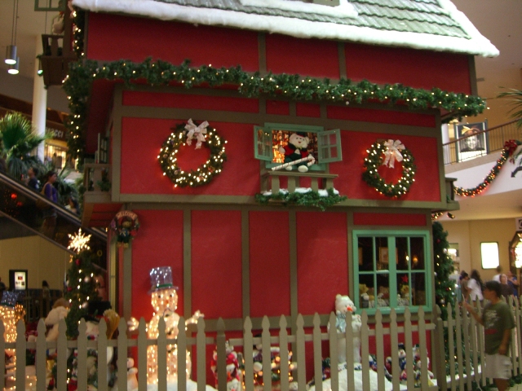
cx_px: 261
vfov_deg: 37.7
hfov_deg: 49.0
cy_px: 196
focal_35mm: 38
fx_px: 573
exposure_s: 1/13
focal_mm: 6.2
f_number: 2.7
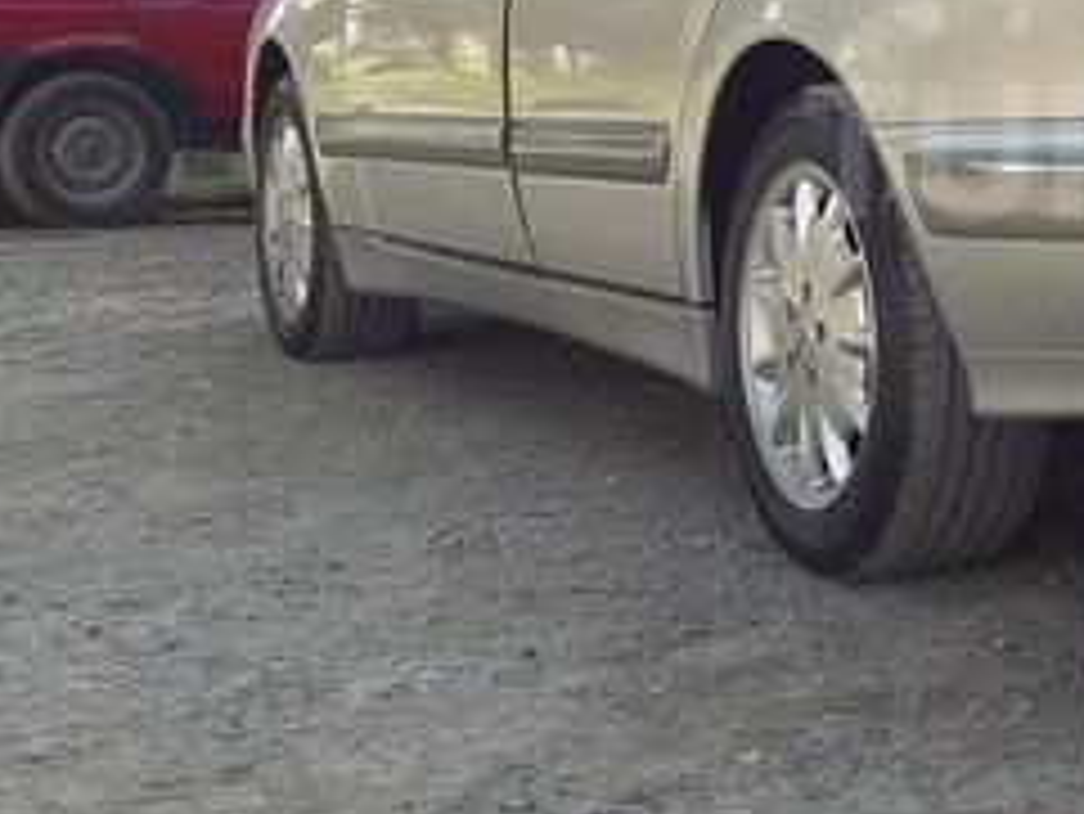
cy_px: 151
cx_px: 1264
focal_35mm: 85
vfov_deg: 17.2
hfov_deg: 21.5
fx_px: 2663
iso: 40
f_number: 2.2
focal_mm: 3.3
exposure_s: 1/361
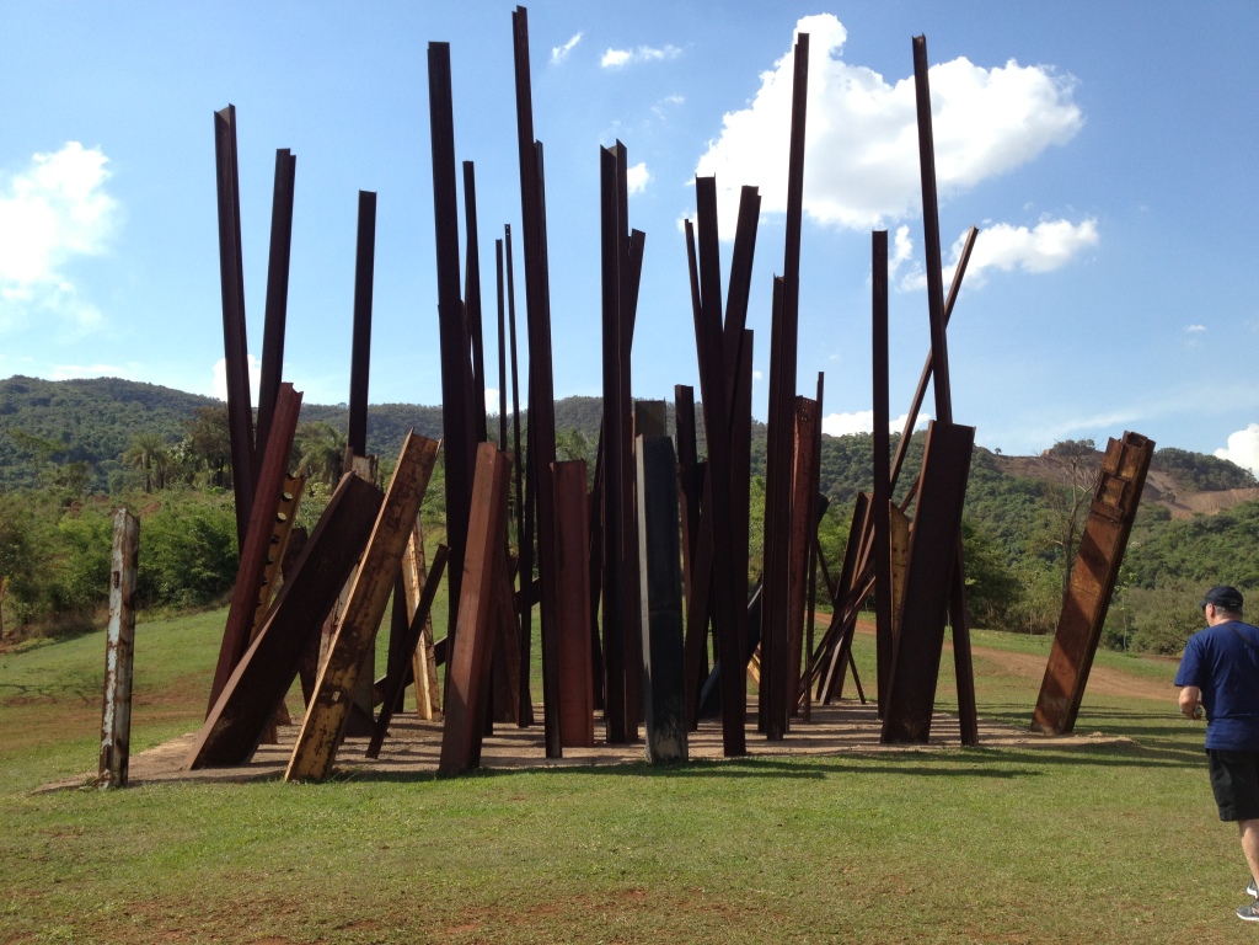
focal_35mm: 35
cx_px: 630
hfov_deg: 52.6
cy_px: 472
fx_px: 1273
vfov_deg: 40.7
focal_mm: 4.28
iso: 50
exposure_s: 1/1227
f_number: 2.4
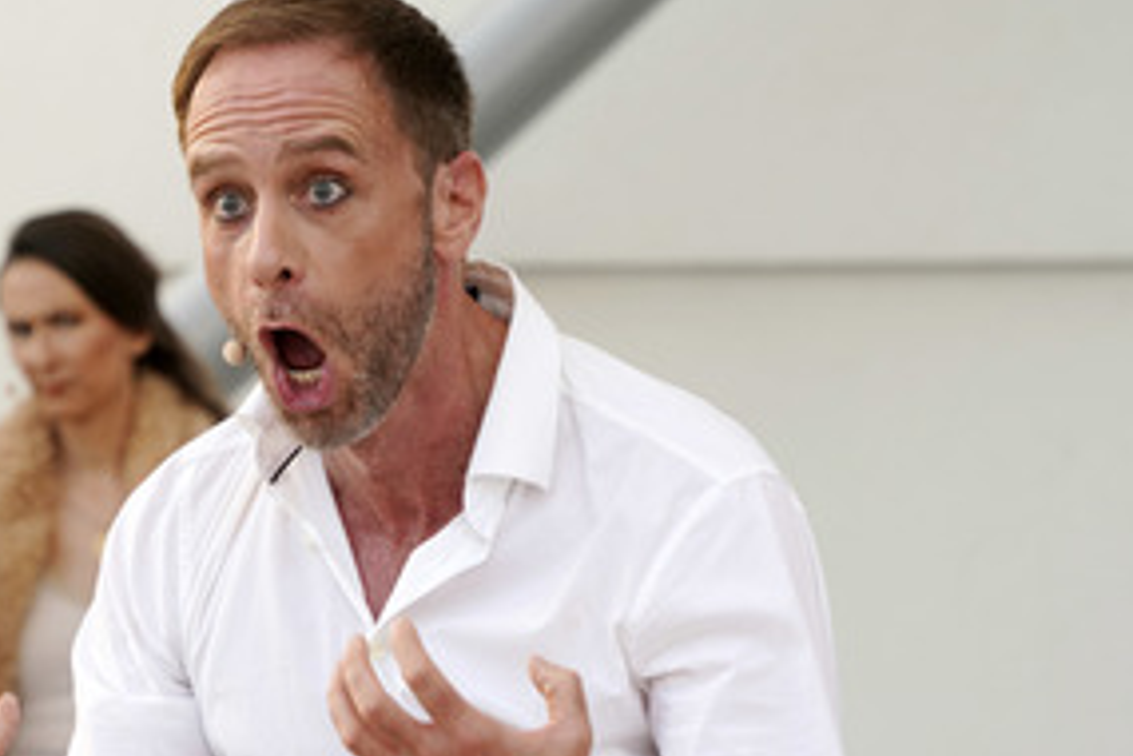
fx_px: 6766
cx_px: 264
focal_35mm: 215
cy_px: 462
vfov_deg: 6.4
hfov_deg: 9.6
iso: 640
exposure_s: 1/200
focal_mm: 136
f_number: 6.3
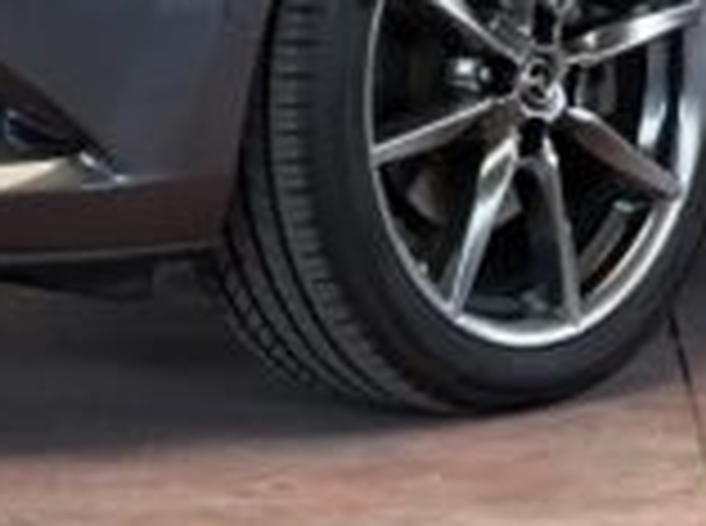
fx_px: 6389
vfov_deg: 4.6
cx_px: 477
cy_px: -580
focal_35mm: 314
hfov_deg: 6.3
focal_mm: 6.86
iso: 80
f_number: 1.78
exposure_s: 1/113
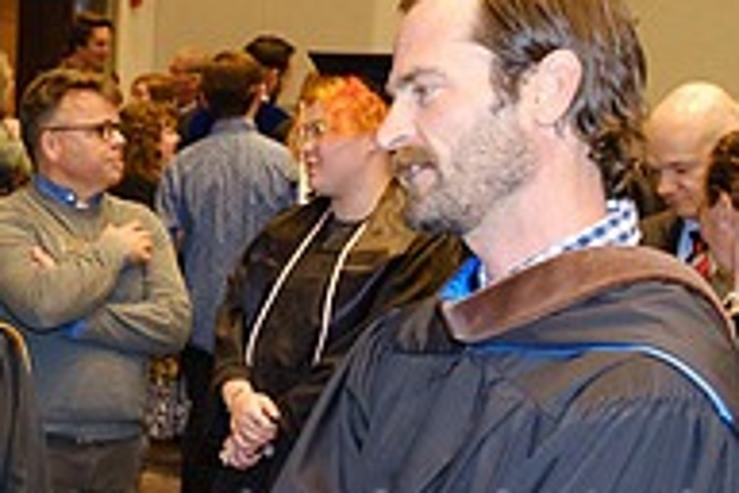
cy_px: 526
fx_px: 1806
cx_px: -309
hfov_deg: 20.4
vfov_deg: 15.2
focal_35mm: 88
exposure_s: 1/60
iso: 1600
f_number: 2.8
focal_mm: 16
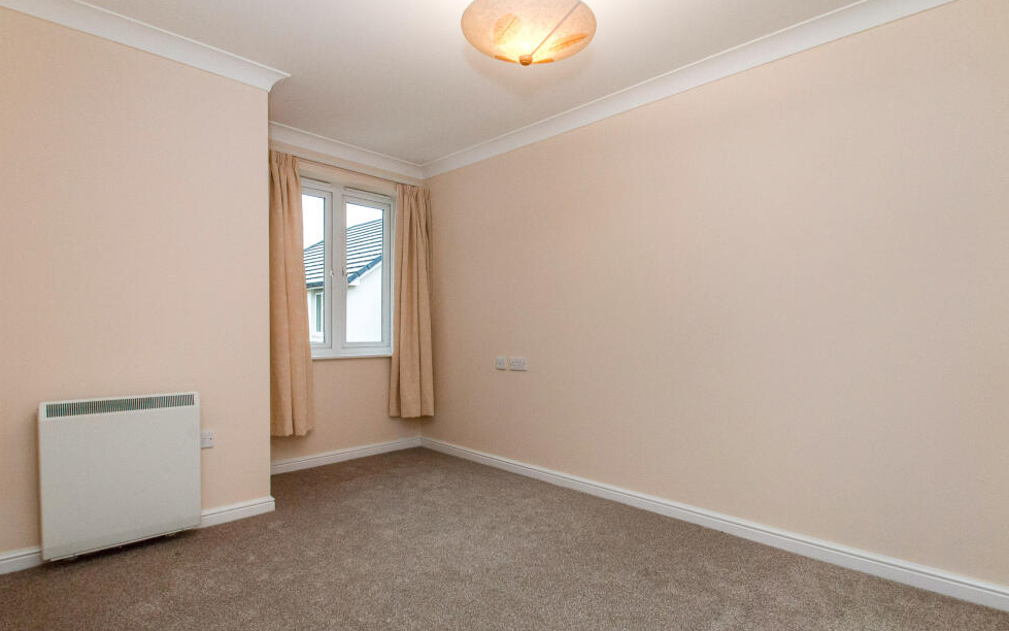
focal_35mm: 16
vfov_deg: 71.1
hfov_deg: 97.8
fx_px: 440
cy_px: 348
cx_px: 490
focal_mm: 10
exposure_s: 1/30
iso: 200
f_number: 7.1
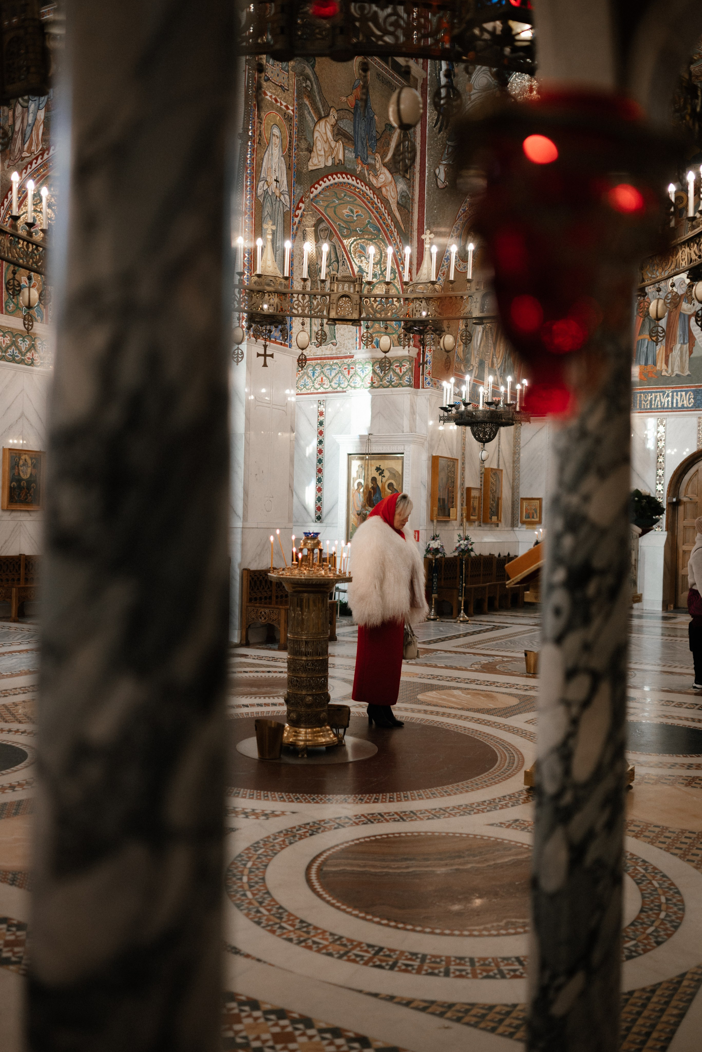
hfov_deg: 37.9
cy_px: 526
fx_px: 1023
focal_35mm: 35
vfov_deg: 54.4
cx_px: 351
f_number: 1.8
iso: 640
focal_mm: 35
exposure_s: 1/200
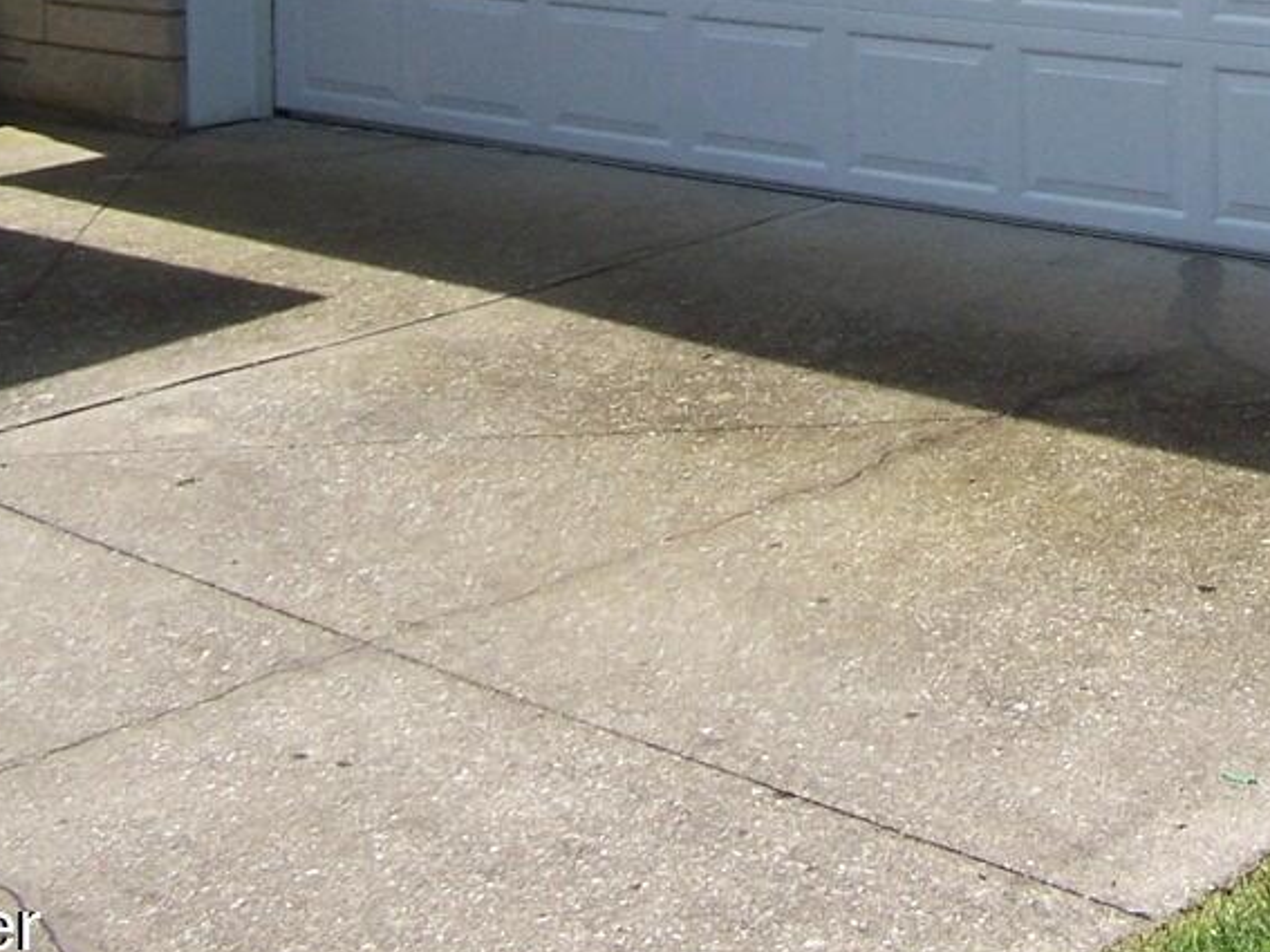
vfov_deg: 13.7
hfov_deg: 18.6
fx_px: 3815
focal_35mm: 104
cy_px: -262
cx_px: 1093
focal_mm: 6.3
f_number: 2.8
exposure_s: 1/750
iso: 80
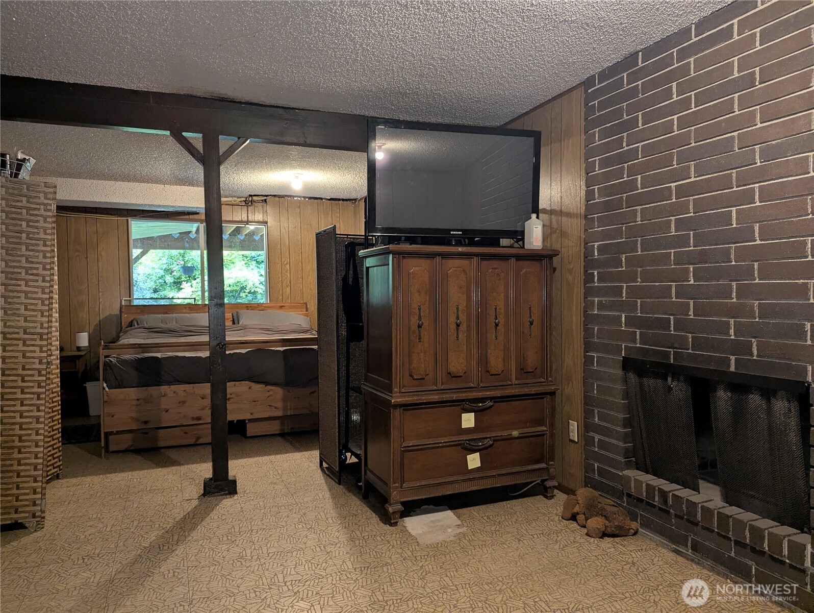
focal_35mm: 24
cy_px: 306
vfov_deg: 56.9
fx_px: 565
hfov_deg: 71.5
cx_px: 407
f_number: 1.85
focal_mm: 6.81
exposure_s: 1/120
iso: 677
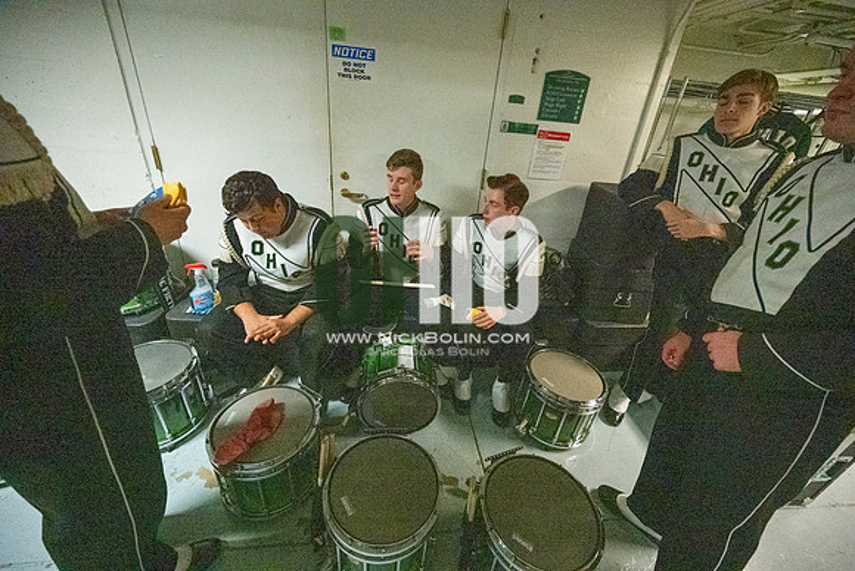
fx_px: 333
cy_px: 286
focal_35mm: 14
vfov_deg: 81.2
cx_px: 428
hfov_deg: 104.2
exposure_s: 1/500
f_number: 4
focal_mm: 14
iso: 12800
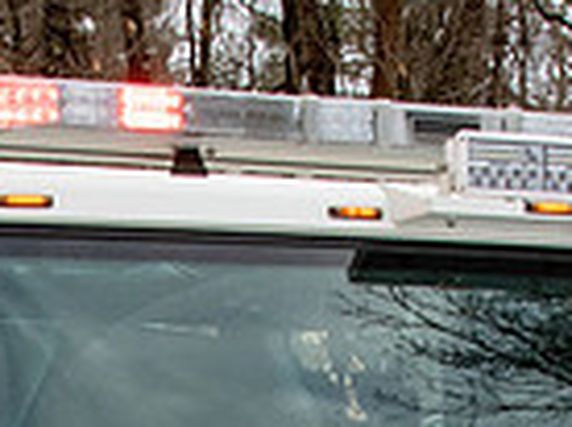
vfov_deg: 8.4
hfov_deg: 11.6
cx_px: 2
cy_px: 781
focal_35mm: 169
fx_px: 2788
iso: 1000
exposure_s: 1/320
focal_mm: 24
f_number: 14
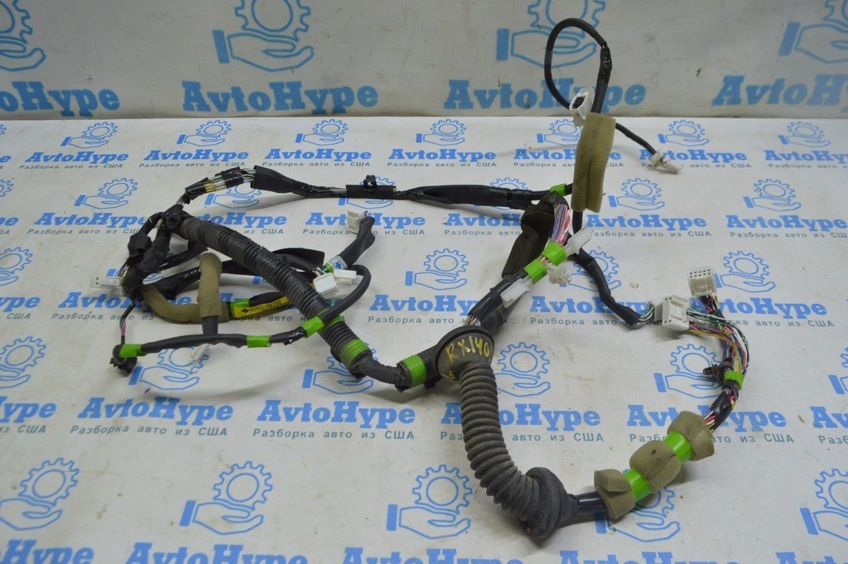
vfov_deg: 43.5
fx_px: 706
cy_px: 282
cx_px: 424
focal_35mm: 30
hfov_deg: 62.0
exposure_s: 1/40
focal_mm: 20
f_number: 5.6
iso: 400
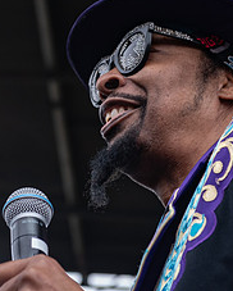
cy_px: 66
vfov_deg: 11.7
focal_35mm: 164
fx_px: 1412
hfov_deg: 9.4
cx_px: 68
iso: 400
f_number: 4
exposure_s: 1/200
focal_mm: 62
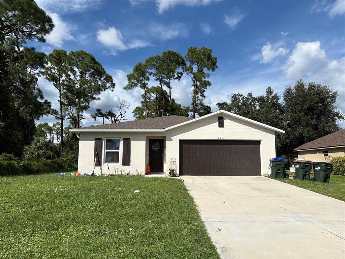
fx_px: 259
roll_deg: +0.5
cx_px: 172
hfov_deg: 67.3
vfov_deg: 53.1
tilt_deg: +7.9
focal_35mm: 26
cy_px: 130
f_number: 1.6
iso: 50
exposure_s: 1/5814
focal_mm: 5.96
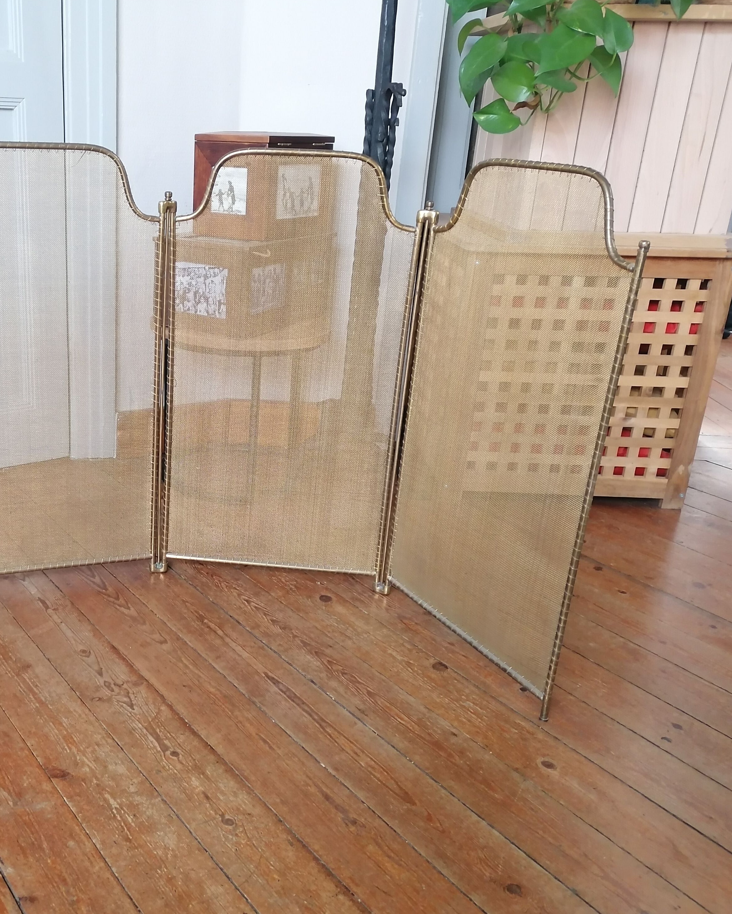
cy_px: 464
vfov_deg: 50.3
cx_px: 177
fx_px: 975
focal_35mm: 36
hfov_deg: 40.0
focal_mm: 4.75
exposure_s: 1/25
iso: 400
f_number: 1.8
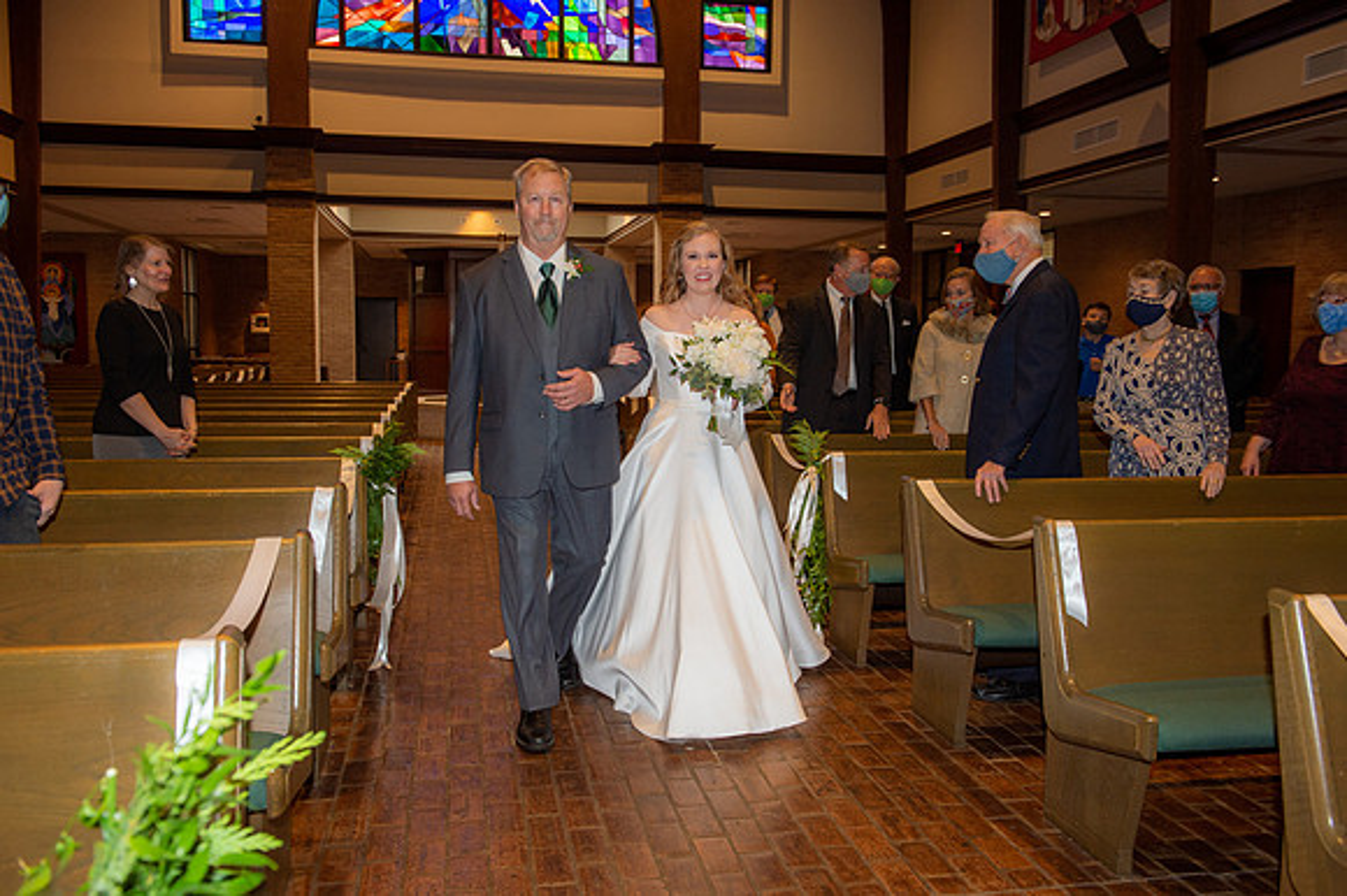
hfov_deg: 58.7
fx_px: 1197
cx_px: 674
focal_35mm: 32
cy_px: 448
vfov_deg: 41.1
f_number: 5.6
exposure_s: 1/160
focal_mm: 32
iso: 1250
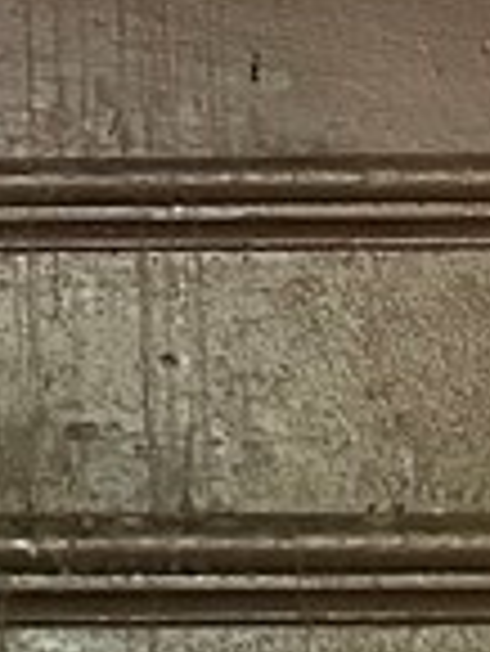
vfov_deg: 10.7
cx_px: -13
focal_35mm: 169
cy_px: -625
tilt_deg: +19.4
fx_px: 3185
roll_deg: +1.2
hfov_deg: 8.7
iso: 1000
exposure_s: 1/38
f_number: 1.78
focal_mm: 6.86
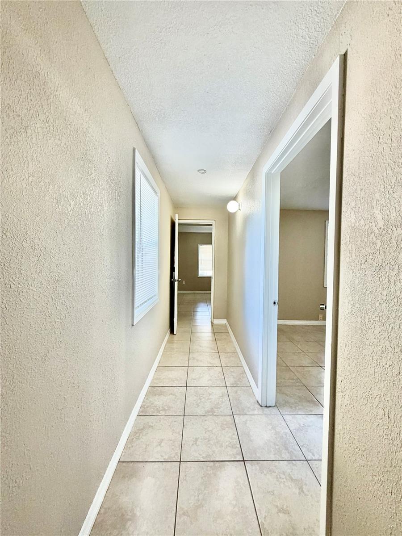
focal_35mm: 14
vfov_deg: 102.1
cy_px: 268
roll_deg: -0.4
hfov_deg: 85.7
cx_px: 201
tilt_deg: -1.2
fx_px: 217
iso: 320
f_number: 2.2
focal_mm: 2.22
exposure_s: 1/120
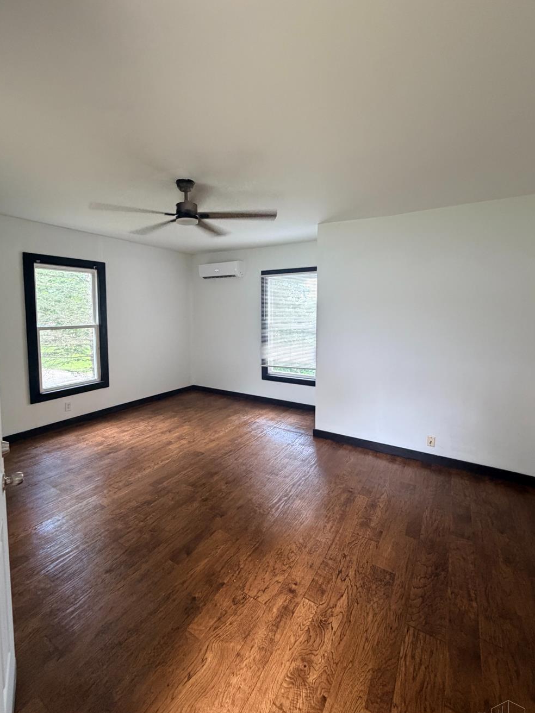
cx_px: 241
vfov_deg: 94.4
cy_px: 336
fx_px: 330
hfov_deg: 77.9
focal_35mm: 16
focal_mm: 2.22
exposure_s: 1/60
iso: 320
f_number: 2.2
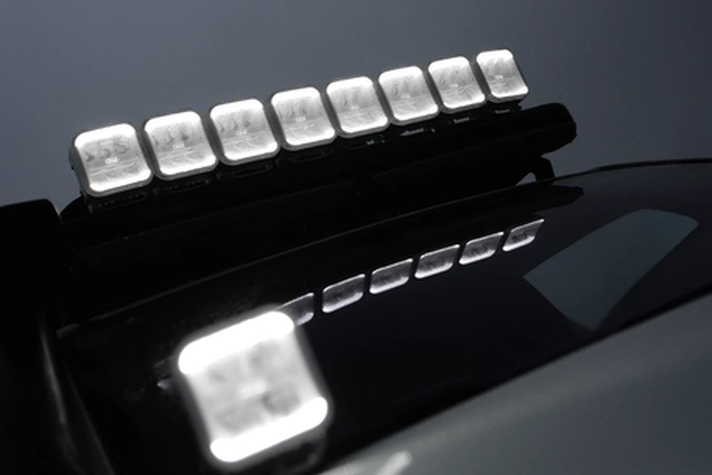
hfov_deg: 40.3
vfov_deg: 27.5
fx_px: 969
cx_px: 316
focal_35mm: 49
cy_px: 200
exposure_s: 1/160
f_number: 2.8
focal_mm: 35
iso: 4000
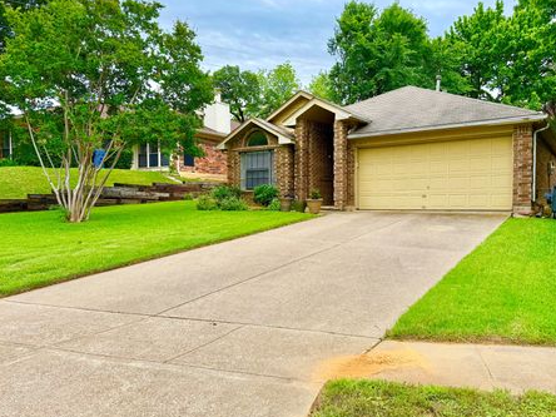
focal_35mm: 27
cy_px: 208
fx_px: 434
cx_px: 293
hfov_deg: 65.3
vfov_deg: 51.4
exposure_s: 1/2525
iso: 80
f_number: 1.78
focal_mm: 6.76
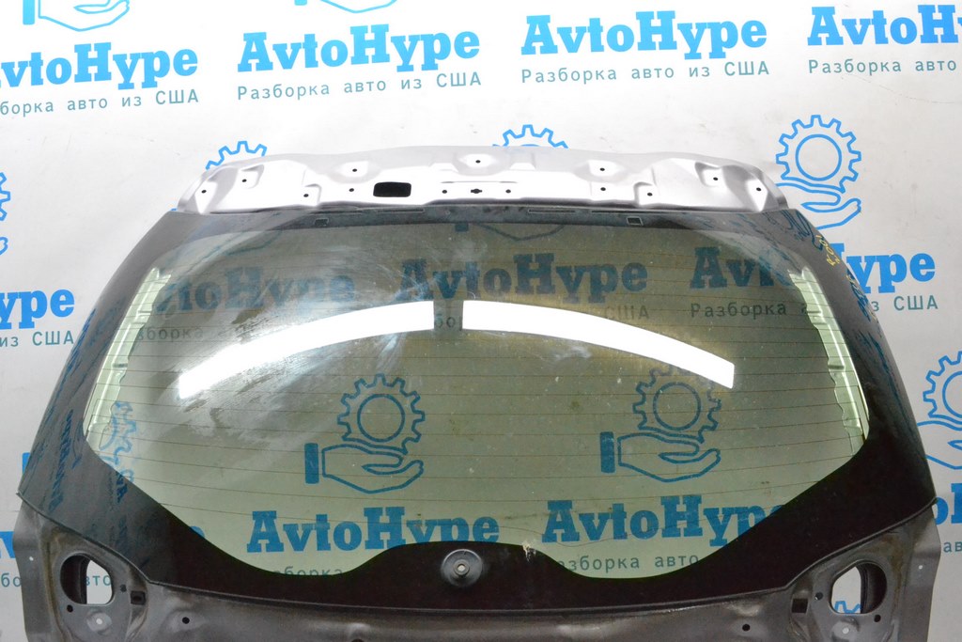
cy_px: 321
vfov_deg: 43.6
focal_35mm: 30
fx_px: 802
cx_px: 481
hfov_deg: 61.9
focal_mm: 20
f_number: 13
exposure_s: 1/100
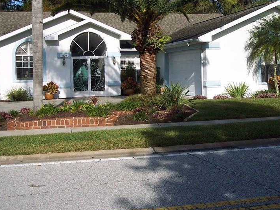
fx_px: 453
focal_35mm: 56
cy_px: 75
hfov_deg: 34.3
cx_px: 158
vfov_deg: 26.0
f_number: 4
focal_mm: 8
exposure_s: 1/750
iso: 100
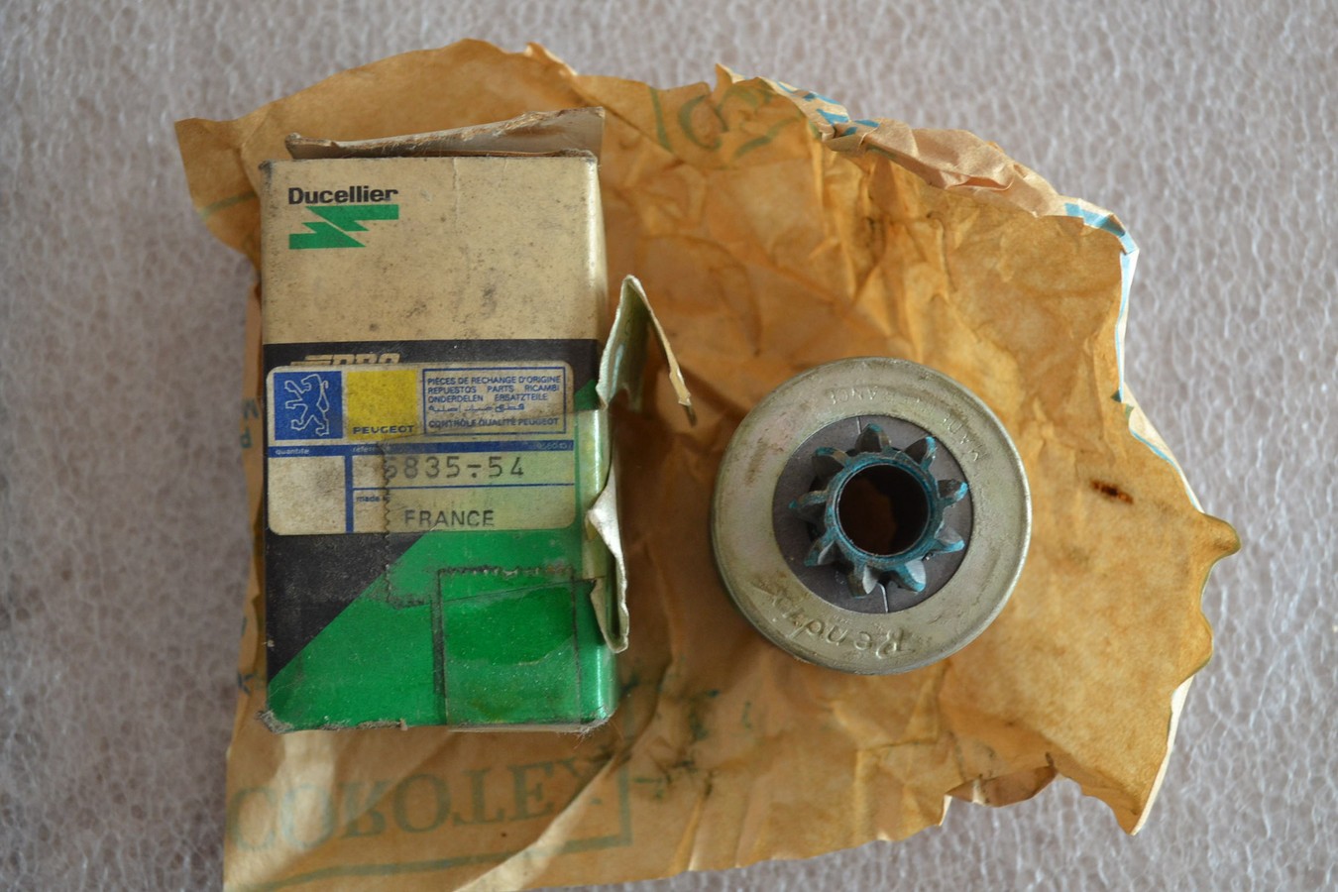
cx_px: 669
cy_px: 446
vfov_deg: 26.5
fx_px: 1895
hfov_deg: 38.9
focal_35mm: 51
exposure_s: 1/60
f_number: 5
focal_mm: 34
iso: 900
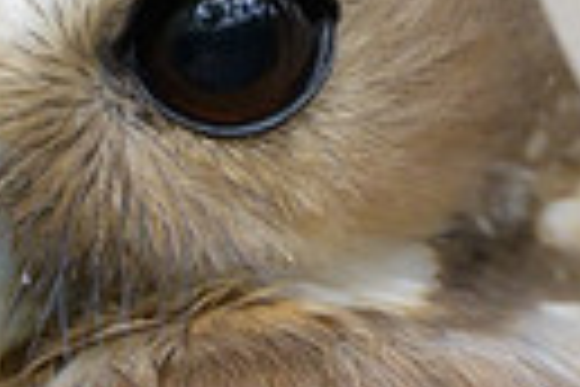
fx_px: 52131
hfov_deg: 0.6
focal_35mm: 3236
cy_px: 135
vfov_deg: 0.4
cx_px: -67
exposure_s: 1/1250
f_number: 4
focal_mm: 560
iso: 1600
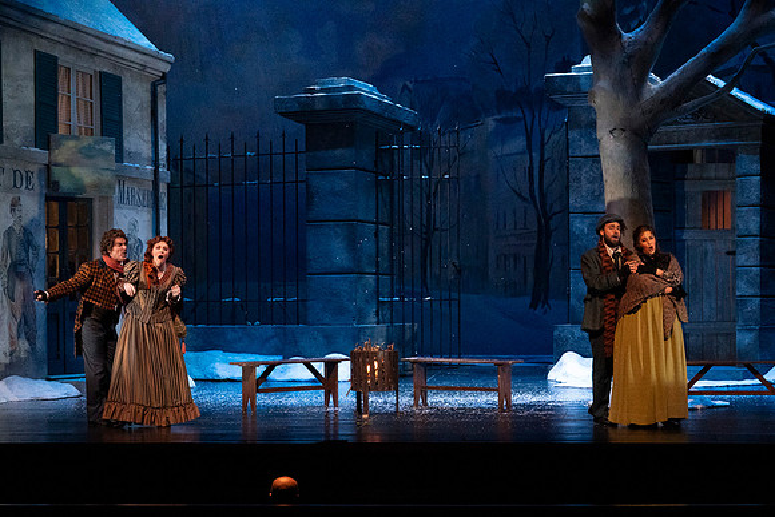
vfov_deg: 12.2
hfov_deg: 18.3
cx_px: 388
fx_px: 2412
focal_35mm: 112
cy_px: 258
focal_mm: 112
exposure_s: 1/320
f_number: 11
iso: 20000
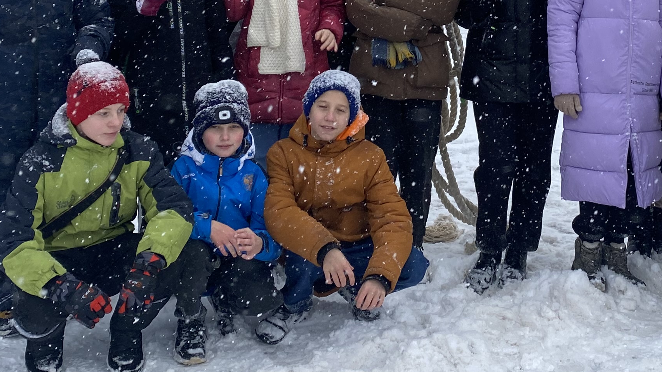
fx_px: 1176
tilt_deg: -2.0
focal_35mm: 67
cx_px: 451
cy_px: -54
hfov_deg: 31.2
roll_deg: -0.5
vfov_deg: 17.3
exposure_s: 1/423
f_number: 1.8
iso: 32
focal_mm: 4.25
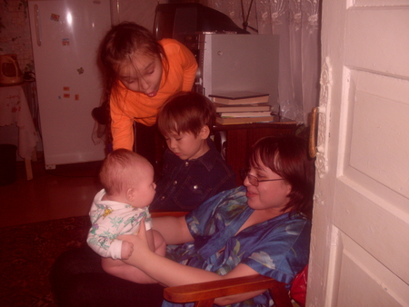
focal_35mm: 38
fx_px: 449
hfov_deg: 49.0
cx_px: 204
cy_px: 154
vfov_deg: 37.8
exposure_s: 1/45
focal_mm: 6.3
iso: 100
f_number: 2.8
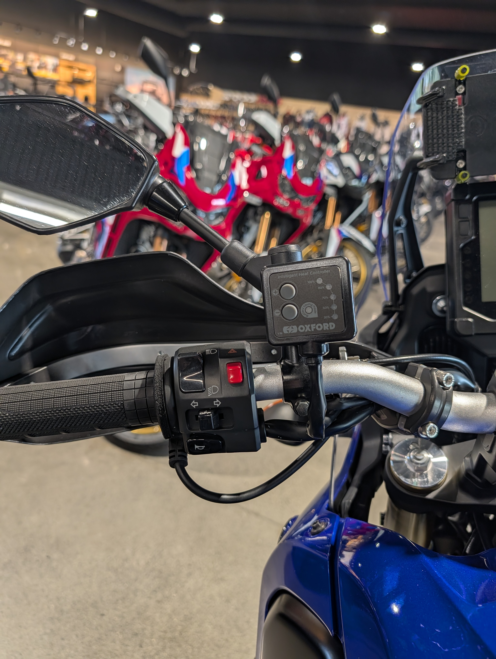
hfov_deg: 56.9
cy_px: 330
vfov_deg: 71.5
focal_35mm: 24
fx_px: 457
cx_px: 248
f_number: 1.68
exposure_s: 1/120
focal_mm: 6.9
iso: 82
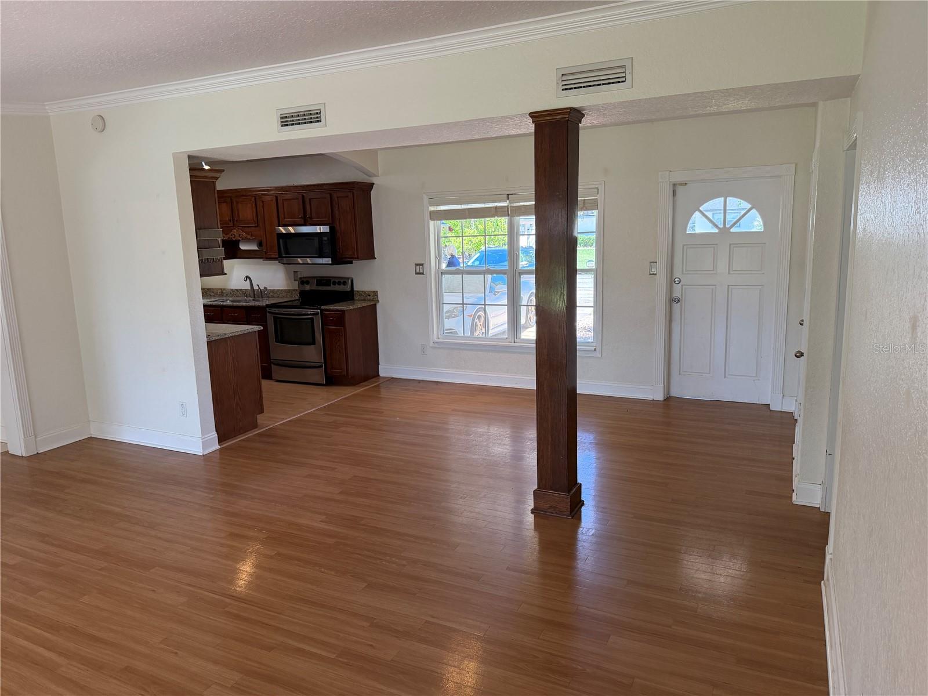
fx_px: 643
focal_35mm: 24
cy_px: 348
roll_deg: +2.3
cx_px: 464
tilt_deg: -9.7
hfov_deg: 71.6
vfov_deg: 56.8
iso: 200
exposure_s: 1/175
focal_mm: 6.76
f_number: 1.78
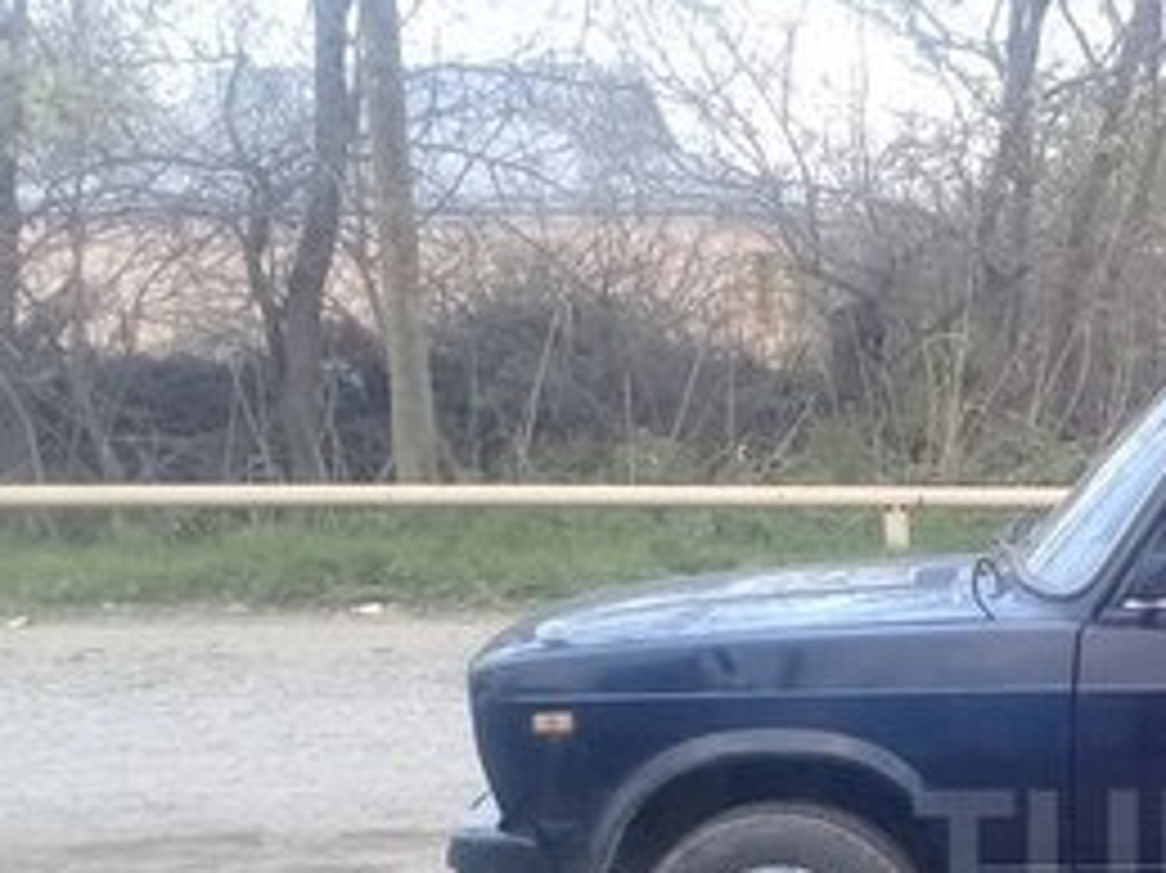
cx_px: 1373
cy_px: 857
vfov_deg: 18.2
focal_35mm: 79
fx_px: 2660
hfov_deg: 22.9
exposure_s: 1/100
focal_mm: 3.3
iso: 100
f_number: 2.2
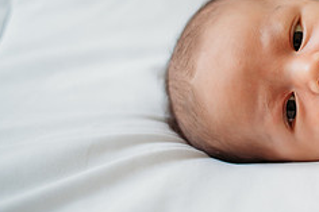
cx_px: 362
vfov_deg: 11.1
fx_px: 1089
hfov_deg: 16.1
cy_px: 17
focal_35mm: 123
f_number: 2
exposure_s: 1/500
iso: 500
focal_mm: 50
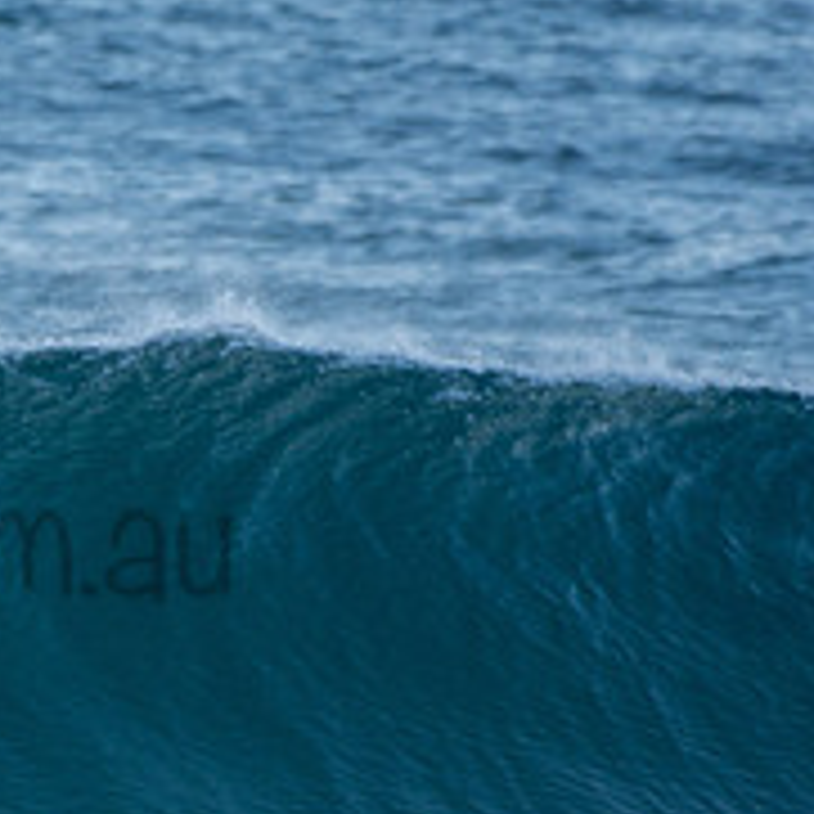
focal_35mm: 2043
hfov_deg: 0.9
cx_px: -243
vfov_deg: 0.9
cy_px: 492
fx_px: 54353
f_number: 5.6
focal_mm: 500
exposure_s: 1/400
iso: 320
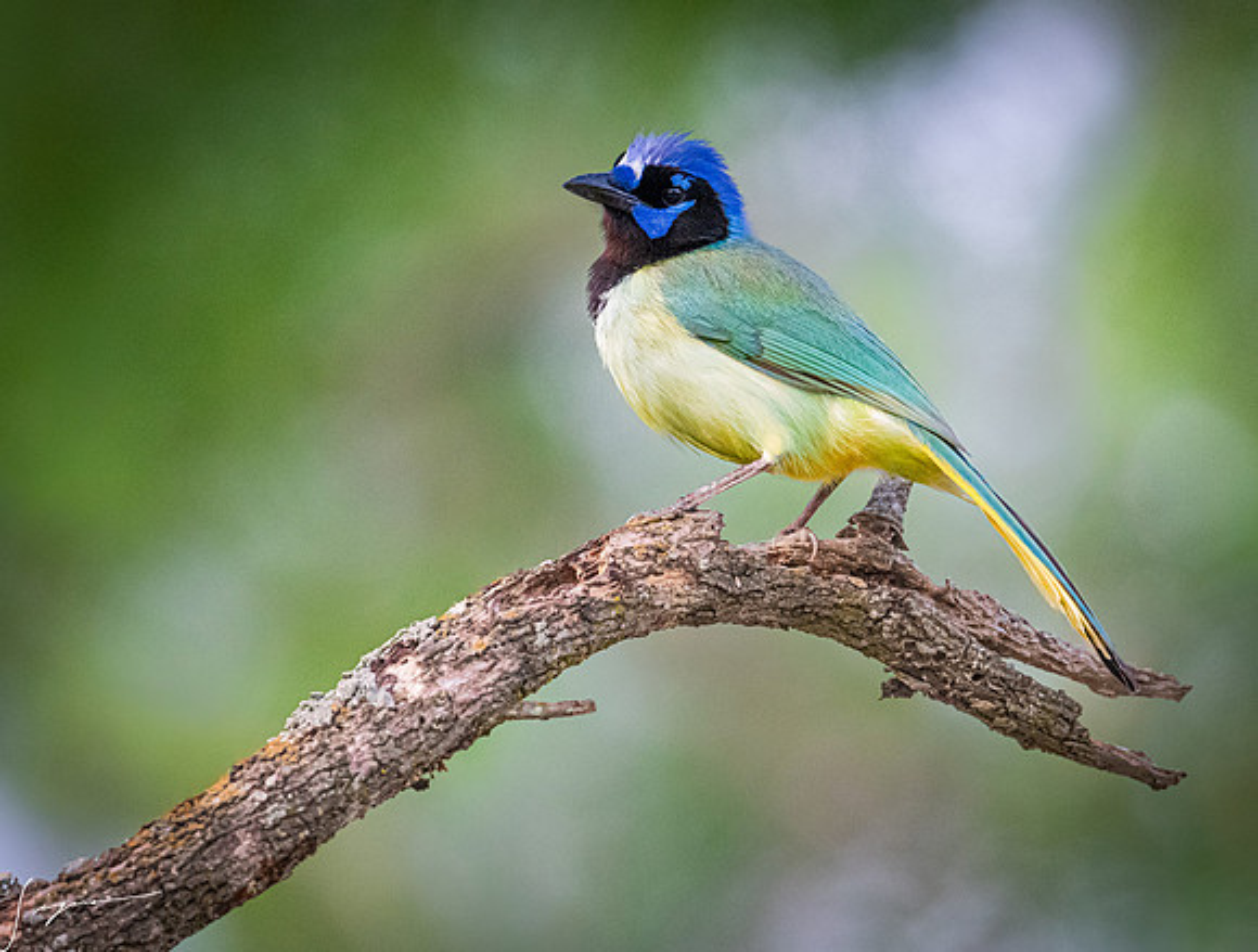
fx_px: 25116
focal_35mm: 689
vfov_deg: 2.2
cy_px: 471
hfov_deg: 2.9
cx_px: 635
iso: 6400
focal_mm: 500
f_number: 5.6
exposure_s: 1/1600
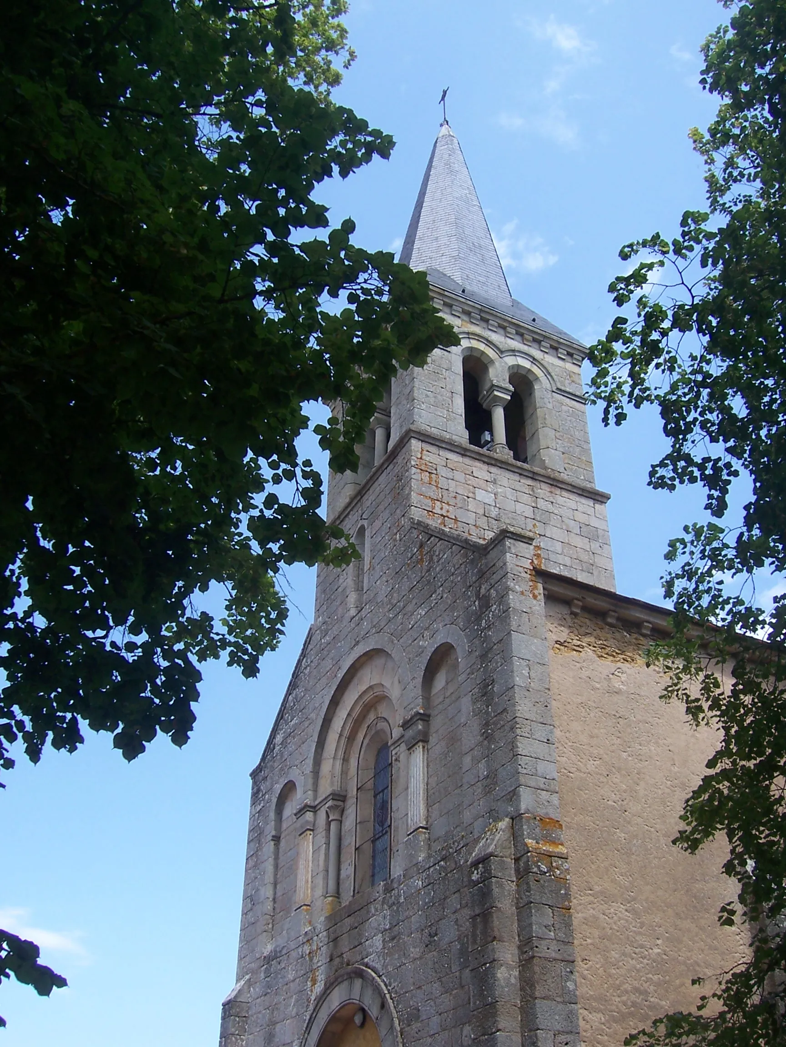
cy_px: 524
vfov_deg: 51.4
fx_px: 1090
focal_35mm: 36
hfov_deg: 39.7
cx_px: 393
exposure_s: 1/250
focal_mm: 6
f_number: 4.8
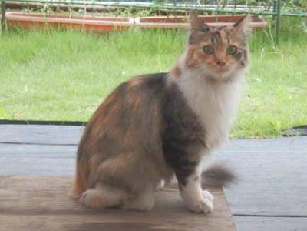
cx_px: 154
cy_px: 116
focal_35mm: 97
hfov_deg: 20.2
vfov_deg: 15.2
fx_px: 860
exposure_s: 1/125
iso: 800
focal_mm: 17.3
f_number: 4.9
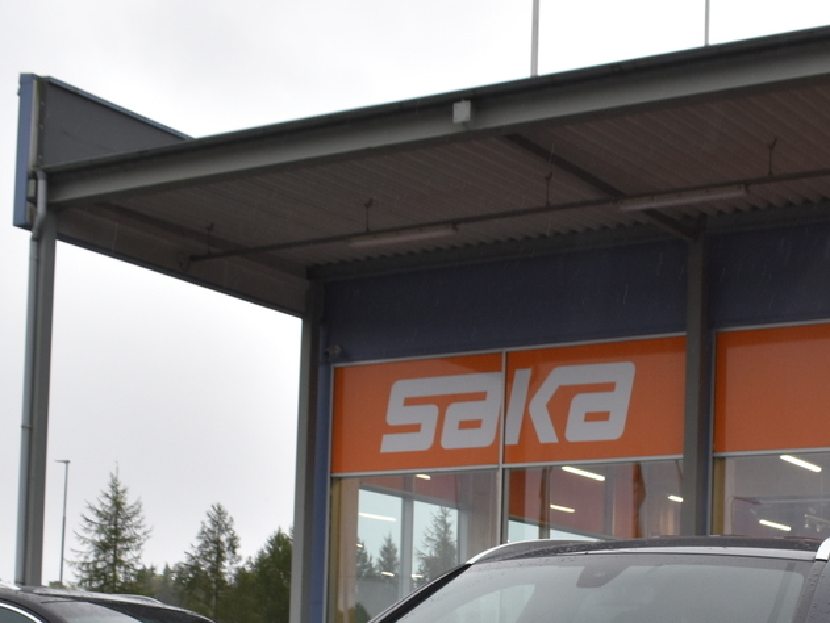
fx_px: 1775
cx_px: 583
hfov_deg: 26.1
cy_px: 693
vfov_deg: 19.1
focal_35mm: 74
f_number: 6.7
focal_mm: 20
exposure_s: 1/180
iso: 400
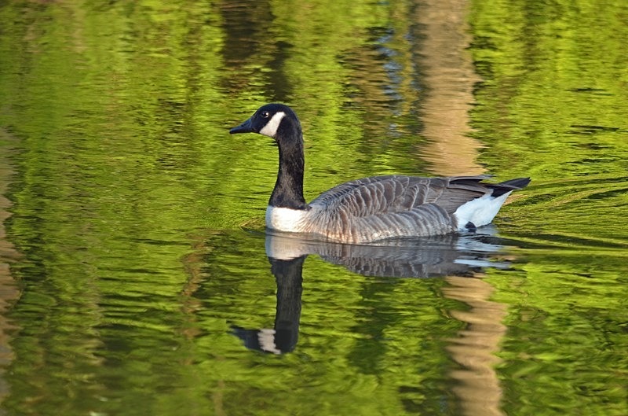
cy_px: 208
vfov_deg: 2.4
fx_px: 9918
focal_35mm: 570
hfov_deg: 3.6
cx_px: 314
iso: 200
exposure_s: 1/125
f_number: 6.3
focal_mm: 380
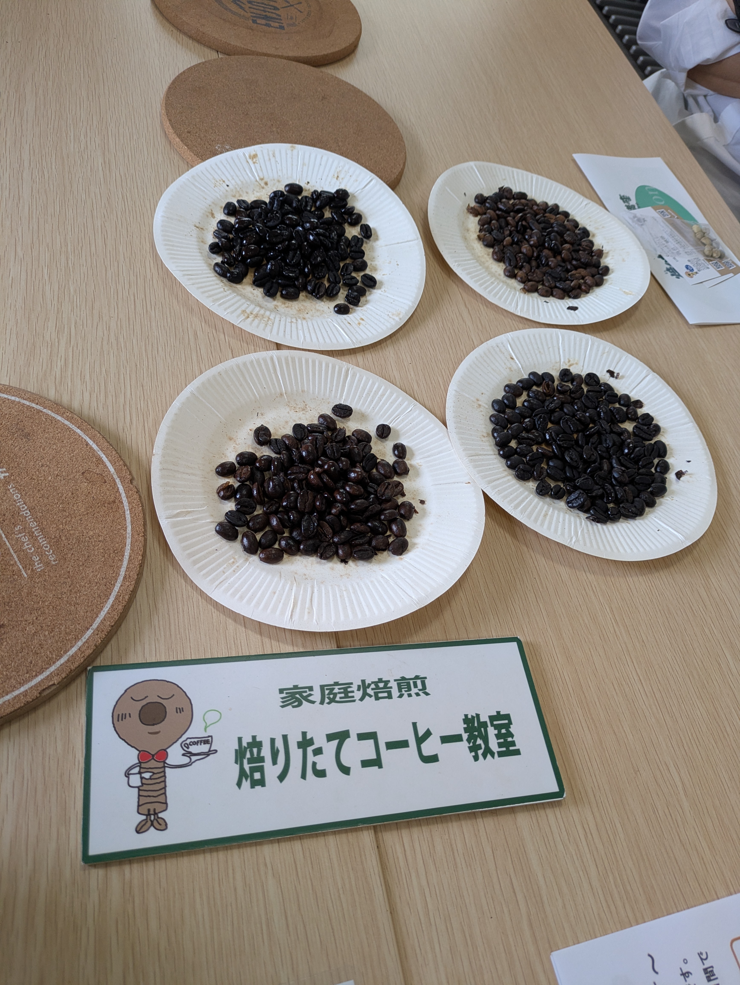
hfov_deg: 54.9
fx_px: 712
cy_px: 492
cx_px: 370
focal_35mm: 25
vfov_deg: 69.4
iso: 119
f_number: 1.89
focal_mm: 5.43
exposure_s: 1/100
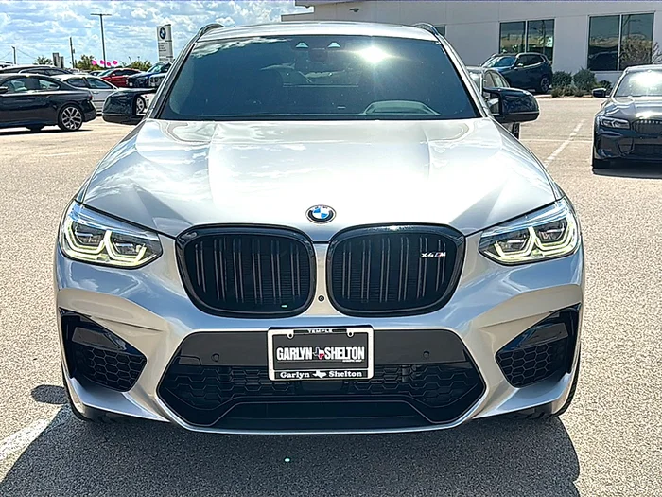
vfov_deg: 38.7
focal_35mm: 37
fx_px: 708
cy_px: 248
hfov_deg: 50.1
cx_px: 331
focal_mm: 6.86
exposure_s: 1/9091
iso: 80
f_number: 1.78
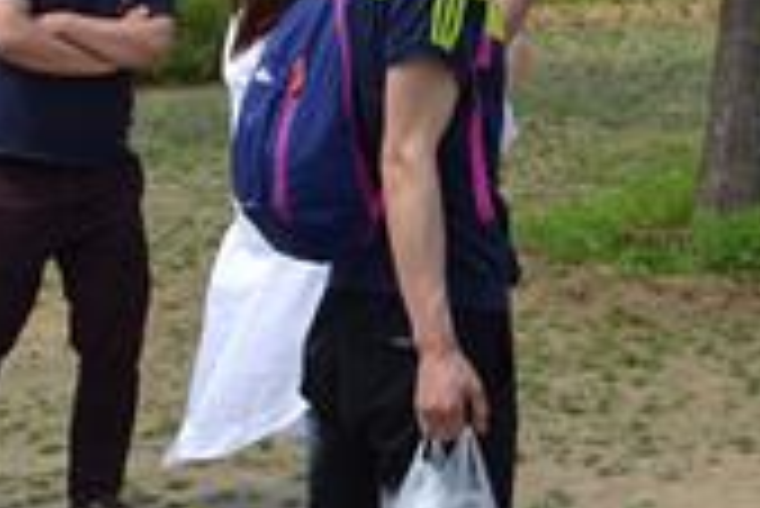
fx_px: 2874
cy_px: -76
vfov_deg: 10.0
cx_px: 980
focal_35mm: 136
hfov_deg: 14.5
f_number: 8
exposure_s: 1/250
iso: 100
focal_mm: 24
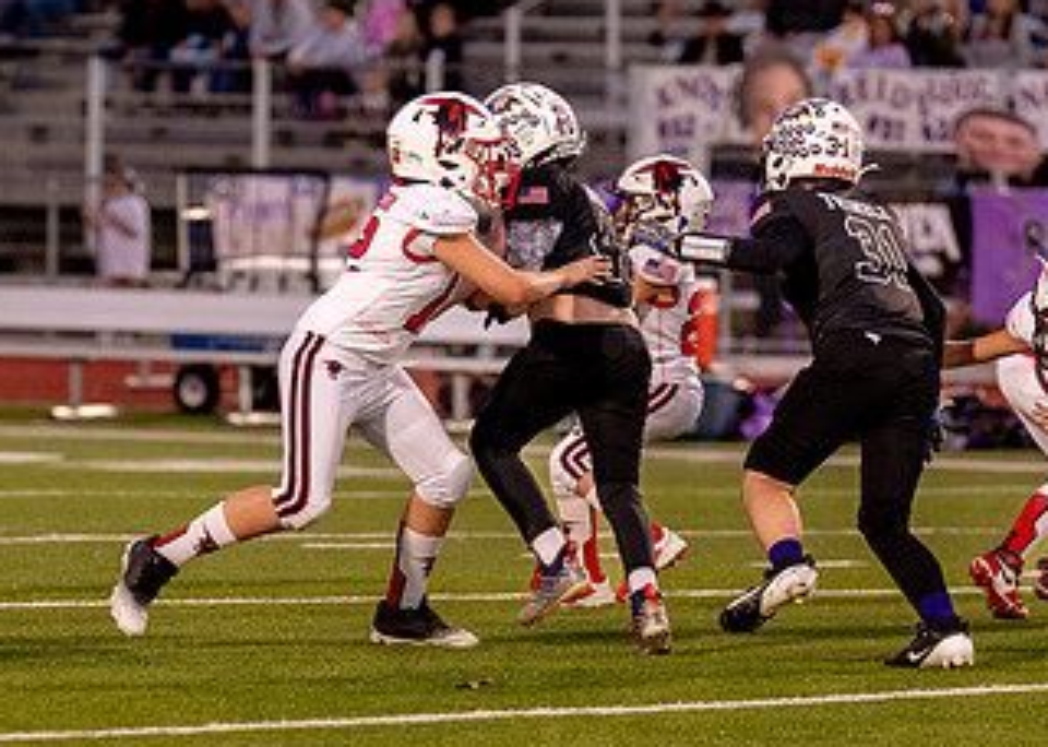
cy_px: 535
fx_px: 11360
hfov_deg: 5.3
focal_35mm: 382
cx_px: 349
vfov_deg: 3.8
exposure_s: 1/1000
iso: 1600
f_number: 2.8
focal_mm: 157
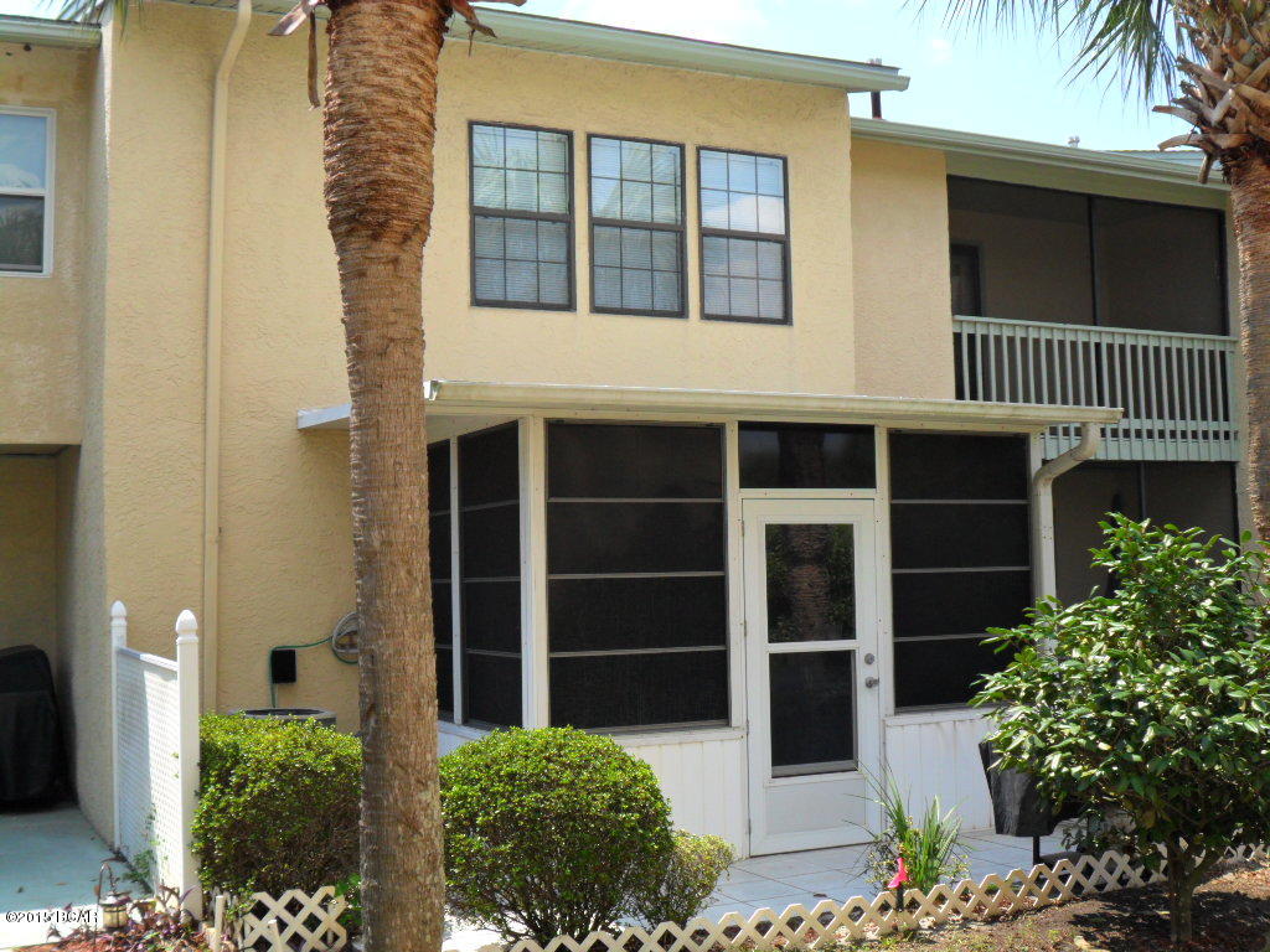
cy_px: 476
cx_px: 635
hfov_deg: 42.9
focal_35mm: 44
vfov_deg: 32.9
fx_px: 1614
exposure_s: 1/350
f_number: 4.5
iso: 100
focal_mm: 7.8
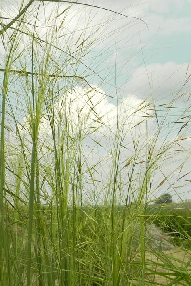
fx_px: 700
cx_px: 93
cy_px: 149
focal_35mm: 88
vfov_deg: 23.1
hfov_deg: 15.5
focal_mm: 13.4
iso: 160
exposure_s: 1/400
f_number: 7.1
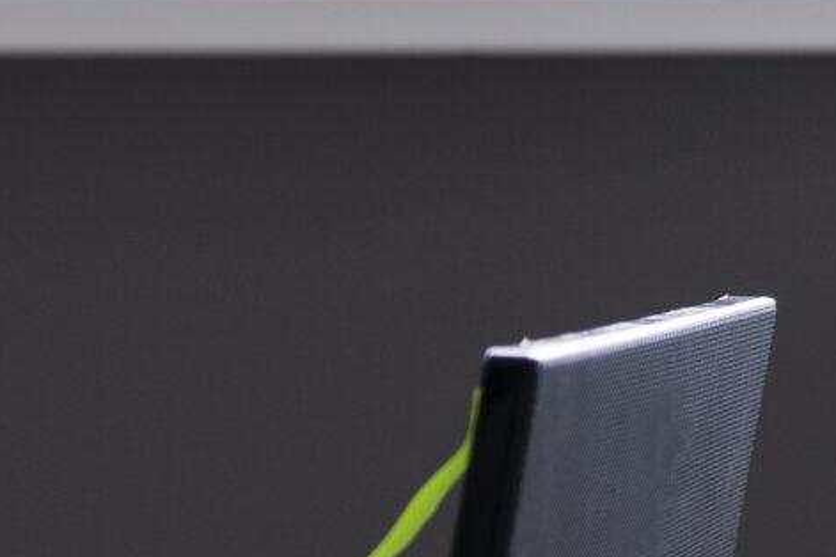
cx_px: -529
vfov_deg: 4.6
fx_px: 6943
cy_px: 851
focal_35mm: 299
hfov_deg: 6.8
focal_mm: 55
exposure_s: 1/160
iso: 200
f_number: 2.8
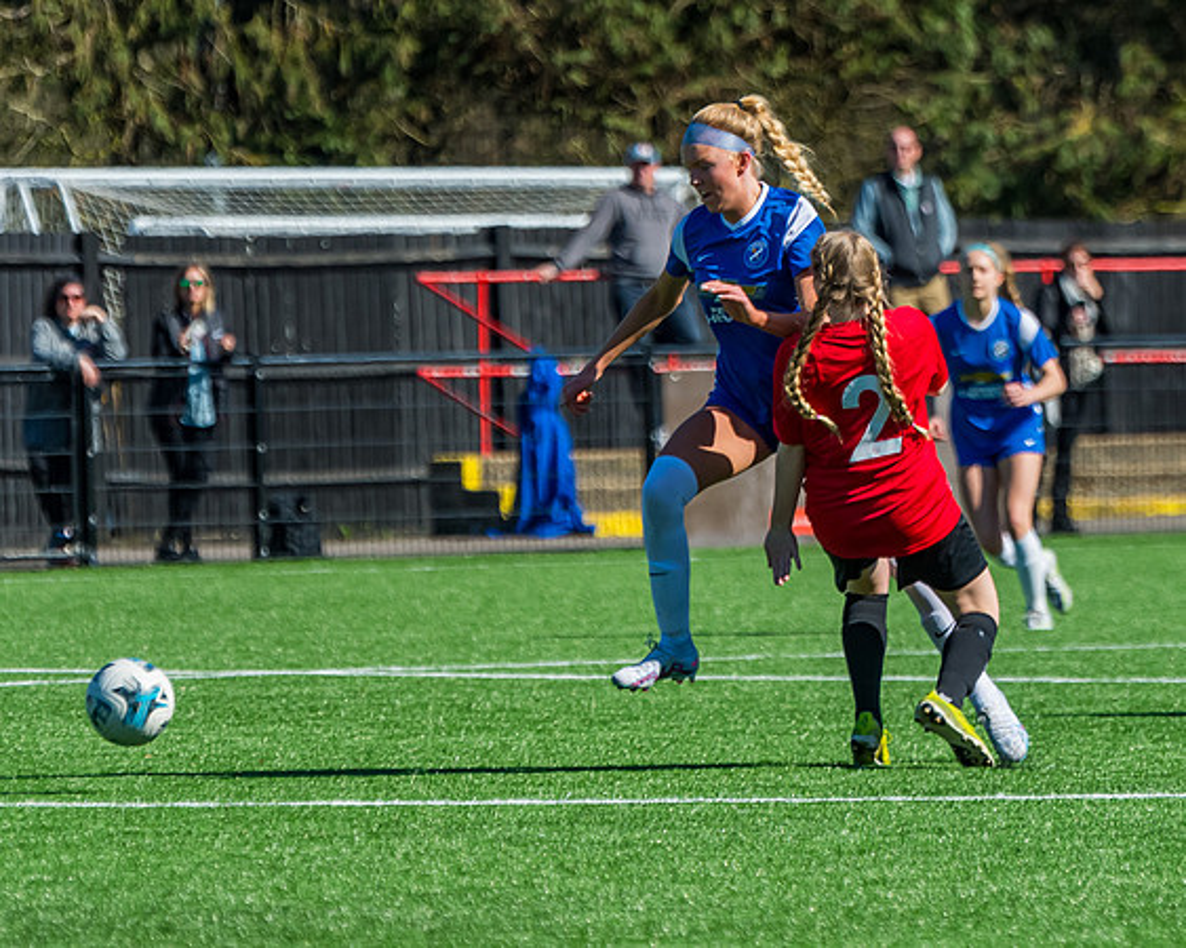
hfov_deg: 4.8
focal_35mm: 400
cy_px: 548
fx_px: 14041
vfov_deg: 3.9
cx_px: 763
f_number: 4
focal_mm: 200
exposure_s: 1/3200
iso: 400
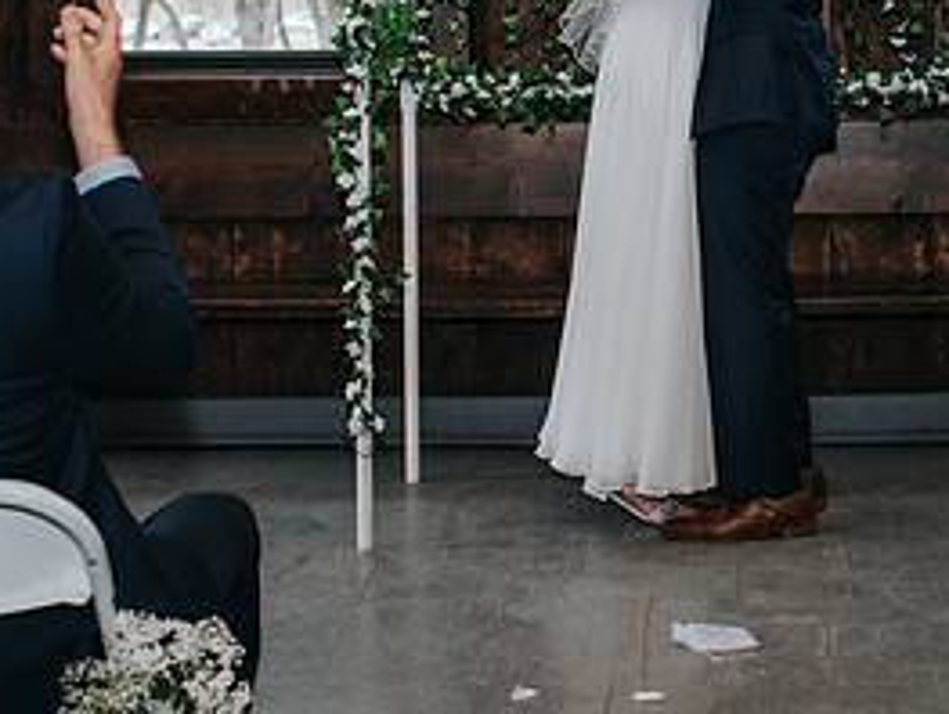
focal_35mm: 89
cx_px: 753
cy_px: 163
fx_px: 2443
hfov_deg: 21.7
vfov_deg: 16.5
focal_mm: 35
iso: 1000
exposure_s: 1/200
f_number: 3.2
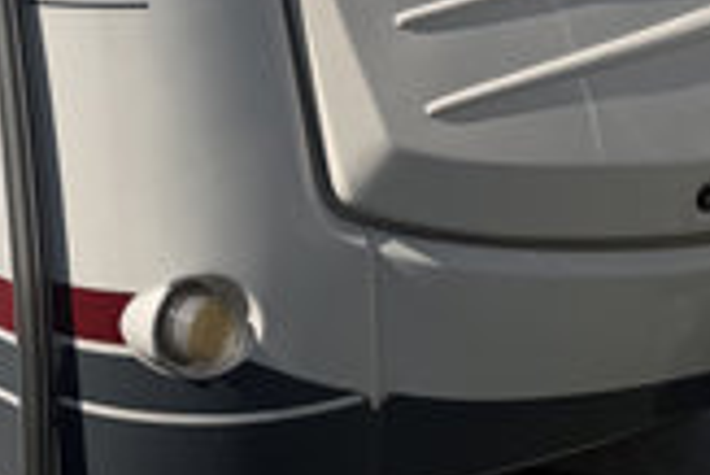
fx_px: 1934
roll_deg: +2.2
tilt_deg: -7.8
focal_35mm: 98
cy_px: -200
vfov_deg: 13.3
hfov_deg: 20.5
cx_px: 118
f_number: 1.78
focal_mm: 6.76
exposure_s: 1/11905
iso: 80
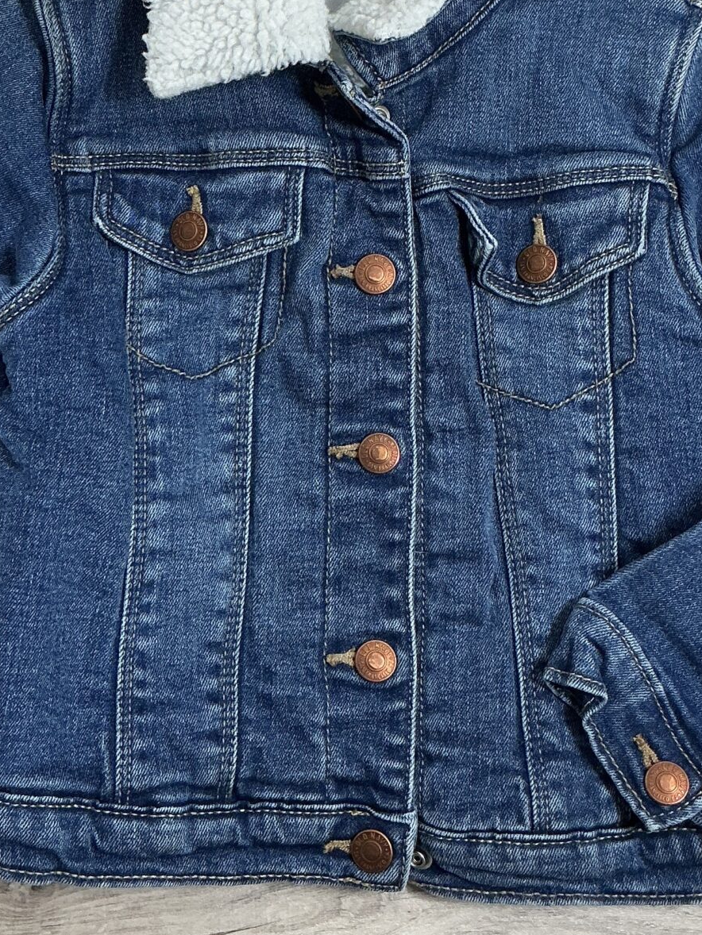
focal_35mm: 63
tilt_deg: -84.6
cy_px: 375
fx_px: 1703
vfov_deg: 30.6
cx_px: 249
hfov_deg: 23.2
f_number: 1.8
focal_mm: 3
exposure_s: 1/50
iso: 80
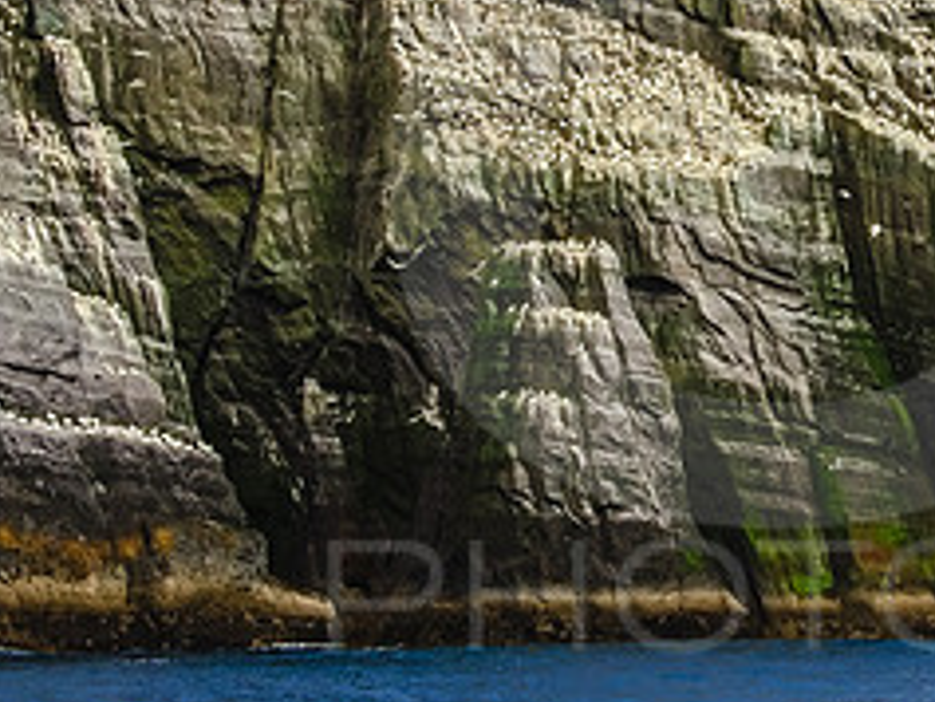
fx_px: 4513
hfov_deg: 11.7
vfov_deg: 8.9
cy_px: 161
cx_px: 930
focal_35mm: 167
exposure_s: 1/160
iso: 500
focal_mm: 40
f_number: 18
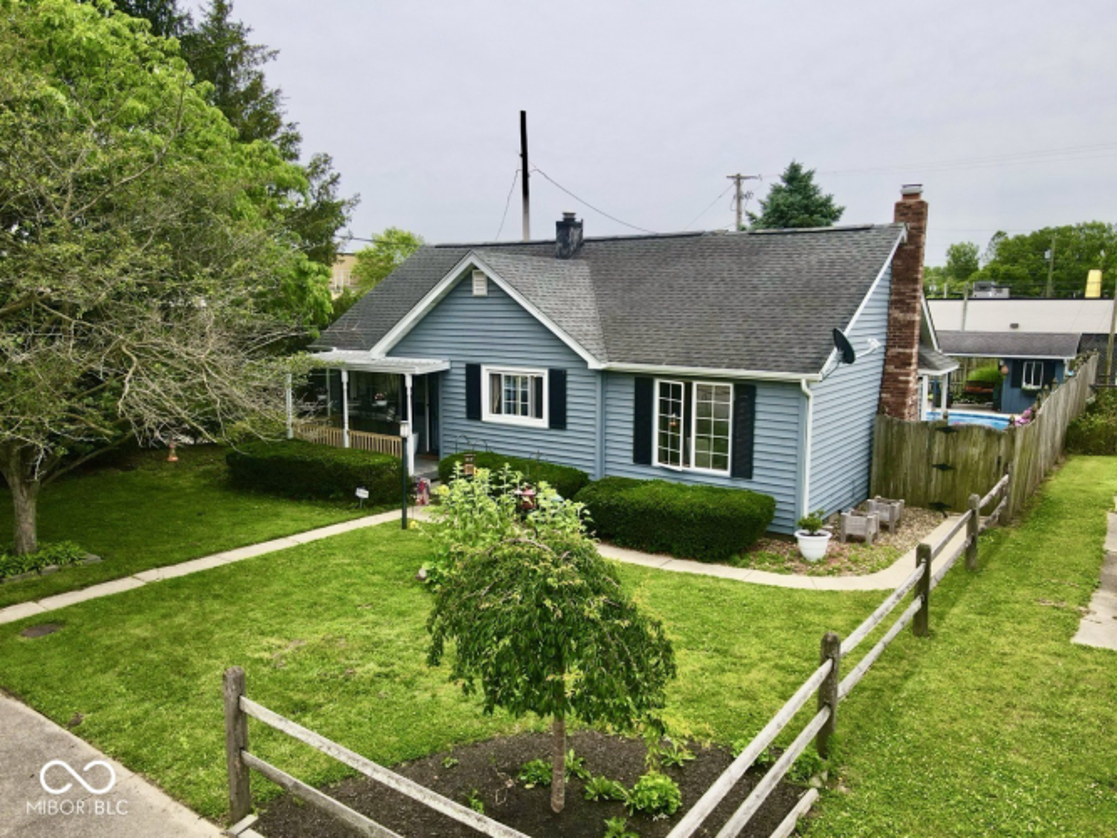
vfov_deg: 56.8
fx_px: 774
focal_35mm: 24
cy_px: 419
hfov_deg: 71.6
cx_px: 558
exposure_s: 1/800
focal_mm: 4.5
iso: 100
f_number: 2.8
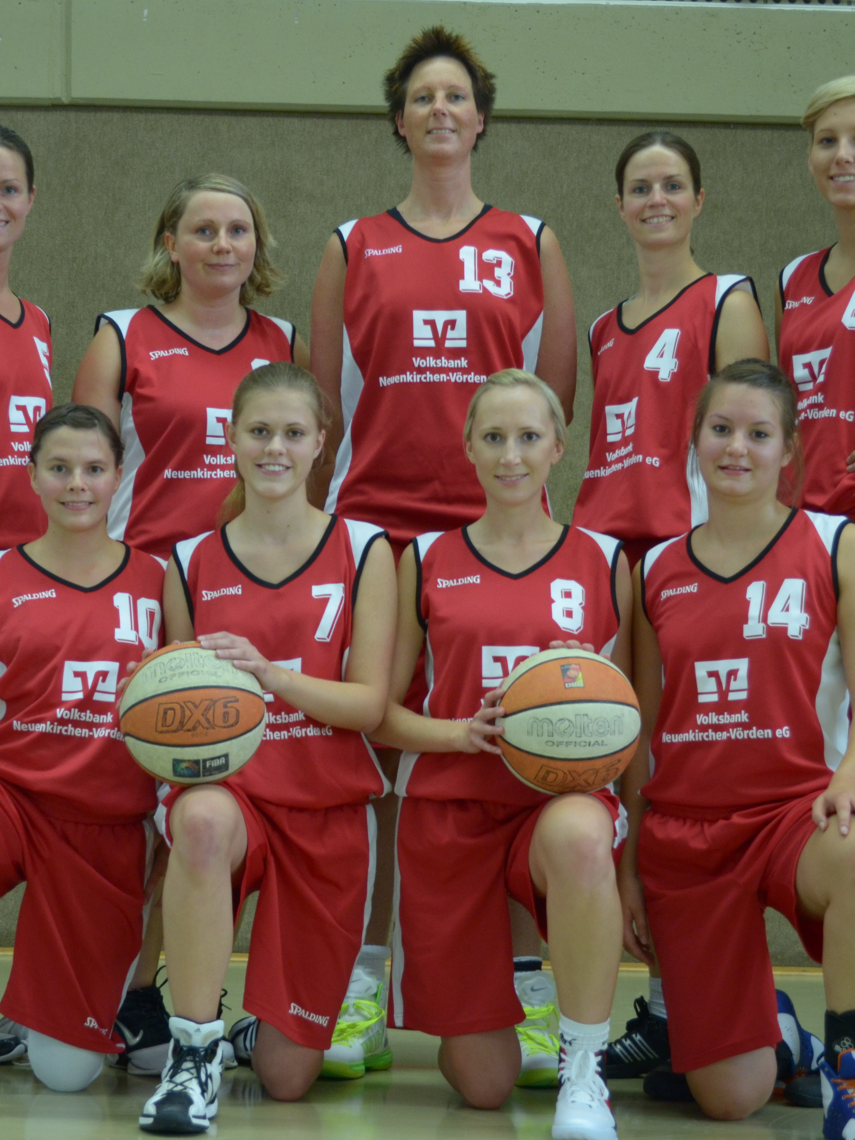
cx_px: 267
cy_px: 571
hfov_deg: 19.8
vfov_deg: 26.3
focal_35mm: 74
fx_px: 2437
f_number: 5
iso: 800
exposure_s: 1/40
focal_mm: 34
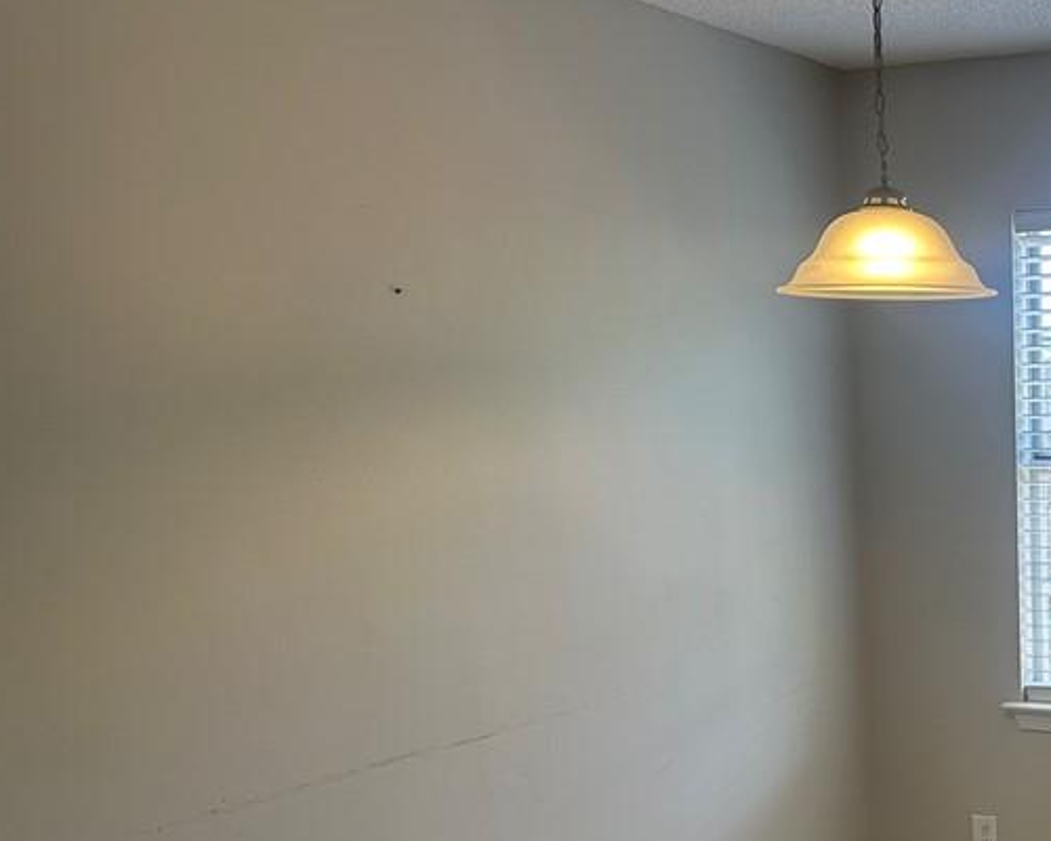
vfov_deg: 30.1
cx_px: 1049
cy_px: 753
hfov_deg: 35.2
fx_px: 1493
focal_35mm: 48
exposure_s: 1/120
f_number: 1.78
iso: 125
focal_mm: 6.86
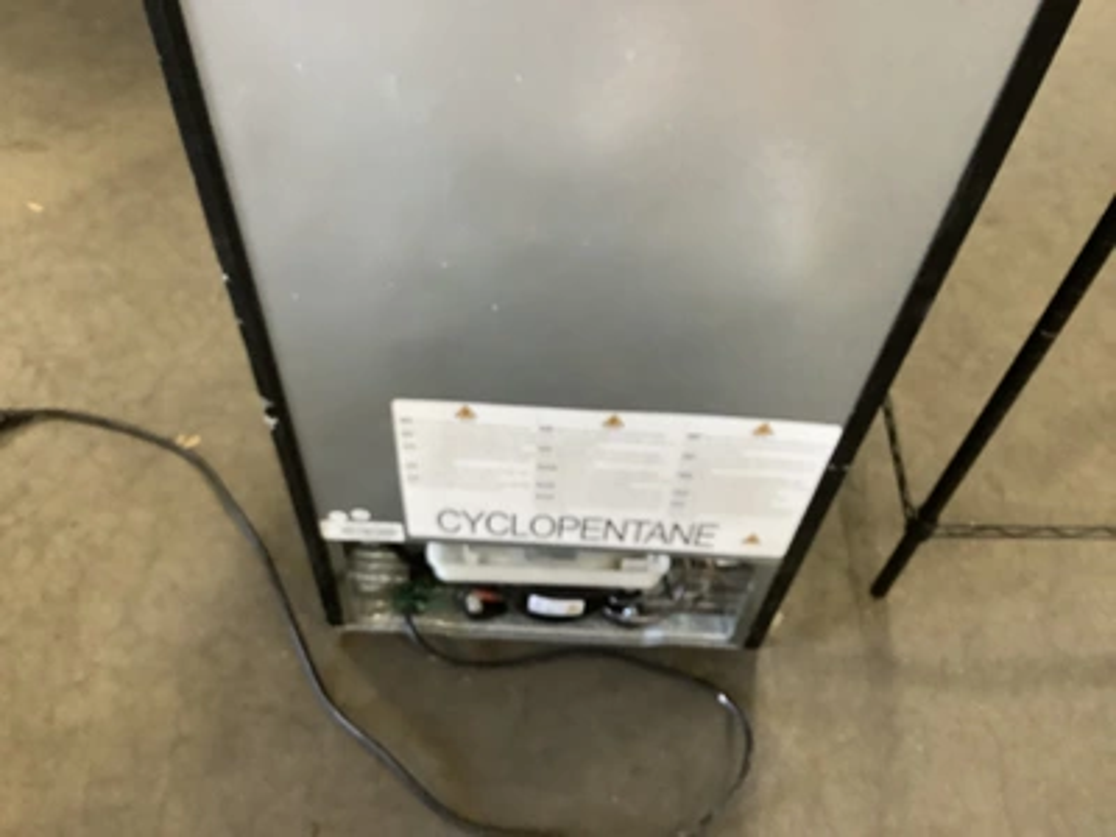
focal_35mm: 31
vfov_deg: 45.4
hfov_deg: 58.4
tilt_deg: -52.2
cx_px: 558
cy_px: 418
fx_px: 999
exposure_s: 1/40
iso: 400
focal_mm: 3.3
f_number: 2.4
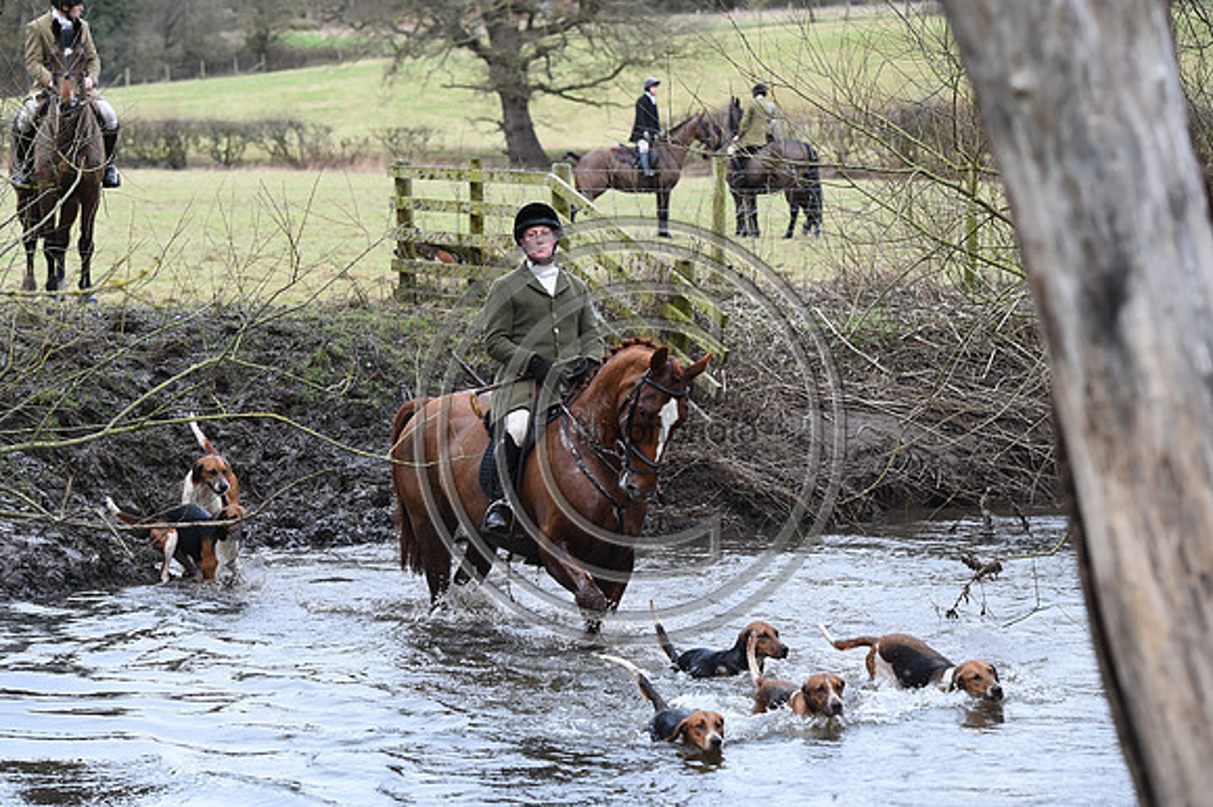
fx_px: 3906
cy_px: 404
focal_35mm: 116
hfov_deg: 17.7
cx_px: 606
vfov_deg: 11.8
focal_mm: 116
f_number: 5.6
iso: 2500
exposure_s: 1/1250
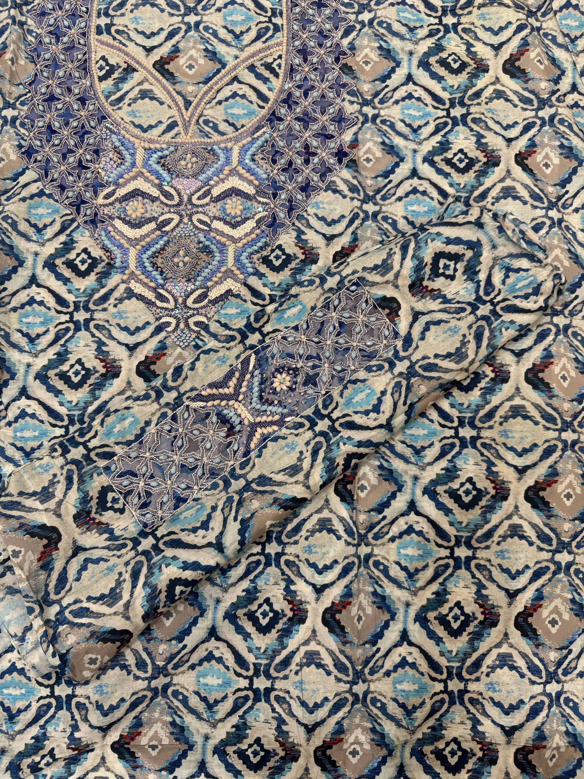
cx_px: 292
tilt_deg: -80.2
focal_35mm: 24
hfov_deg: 56.8
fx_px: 540
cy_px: 390
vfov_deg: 71.6
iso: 125
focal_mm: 6.76
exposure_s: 1/50
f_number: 1.78
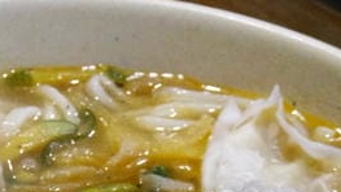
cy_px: 270
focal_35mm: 177
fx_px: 1601
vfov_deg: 6.8
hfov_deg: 12.1
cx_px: 112
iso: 1600
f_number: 4
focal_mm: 14
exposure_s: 1/50
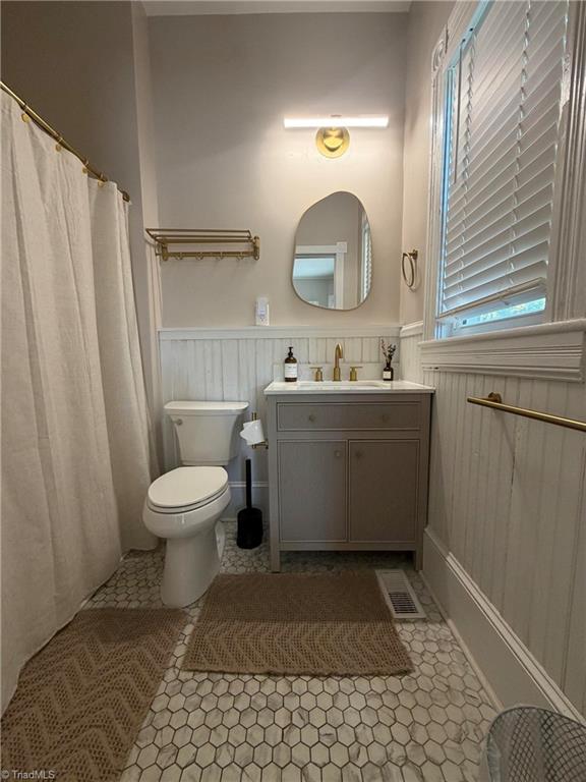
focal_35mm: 14
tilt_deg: -5.8
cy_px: 391
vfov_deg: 102.1
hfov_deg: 85.7
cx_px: 293
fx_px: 316
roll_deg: +0.9
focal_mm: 2.22
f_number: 2.2
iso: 160
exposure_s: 1/60
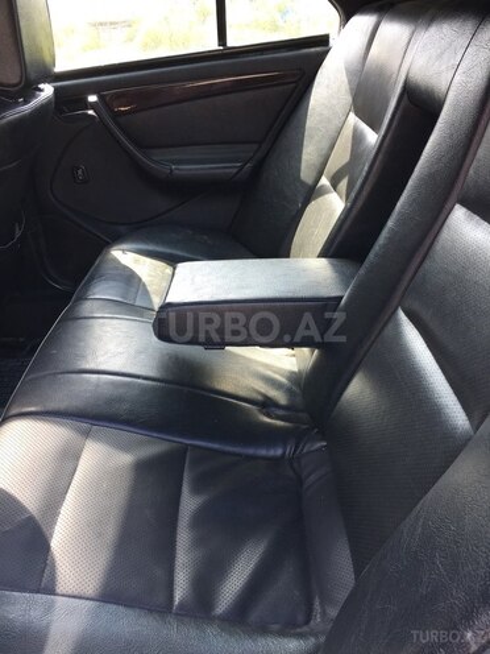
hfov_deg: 48.2
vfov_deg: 61.7
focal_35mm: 29
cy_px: 327
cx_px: 245
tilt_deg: -28.5
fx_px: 547
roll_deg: +7.3
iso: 32
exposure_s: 1/50
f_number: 2.2
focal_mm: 4.15
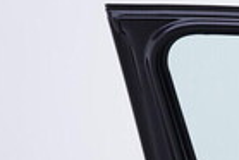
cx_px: 366
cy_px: 238
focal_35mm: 142
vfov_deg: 9.4
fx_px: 944
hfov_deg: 13.5
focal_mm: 24
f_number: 3.5
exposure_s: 1/60
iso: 125
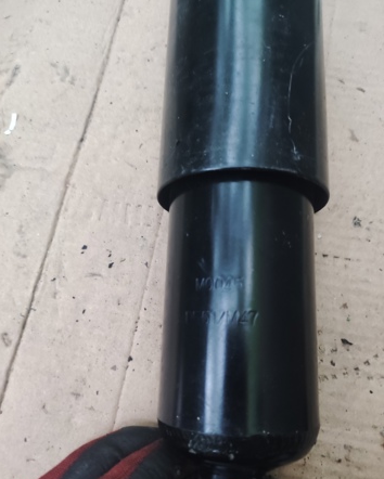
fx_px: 256
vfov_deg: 86.3
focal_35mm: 18
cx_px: 190
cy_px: 249
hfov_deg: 73.8
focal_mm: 4.74
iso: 2958
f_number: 1.79
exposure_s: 1/33
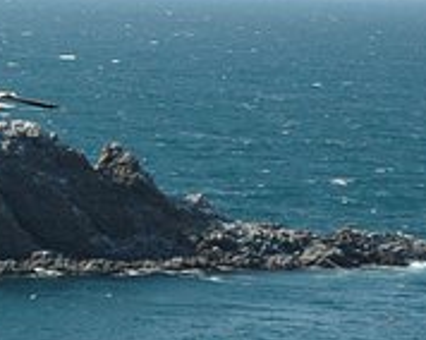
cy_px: 122
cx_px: 41
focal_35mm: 263
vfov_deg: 5.9
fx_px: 3317
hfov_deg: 7.3
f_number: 11
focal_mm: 65
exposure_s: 1/500
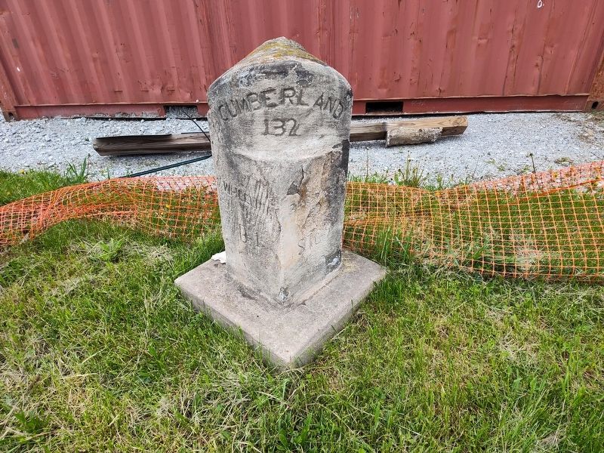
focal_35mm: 23
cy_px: 226
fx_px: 401
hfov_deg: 73.9
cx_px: 302
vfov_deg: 58.9
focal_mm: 5.56
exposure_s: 1/231
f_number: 1.8
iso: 100
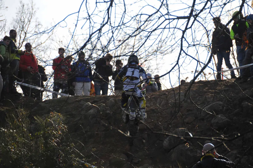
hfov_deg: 6.9
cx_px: 126
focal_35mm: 300
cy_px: 84
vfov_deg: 4.6
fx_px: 2106
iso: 800
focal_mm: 200
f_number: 5.6
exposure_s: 1/3200
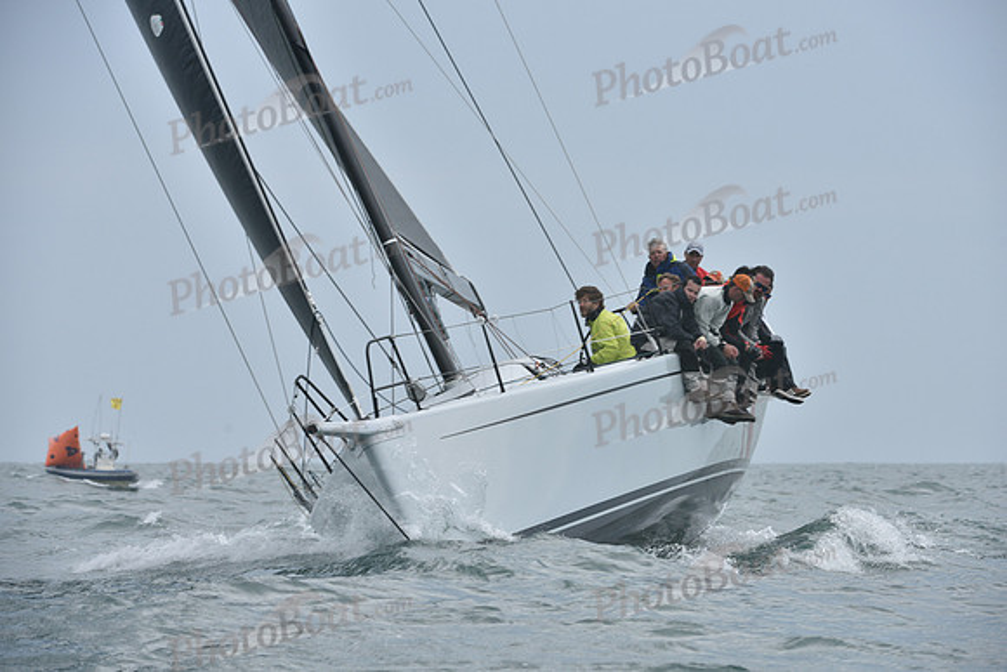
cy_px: 336
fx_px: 6715
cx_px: 504
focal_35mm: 240
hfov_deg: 8.6
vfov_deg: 5.7
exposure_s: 1/1000
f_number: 8
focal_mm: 240
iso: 320
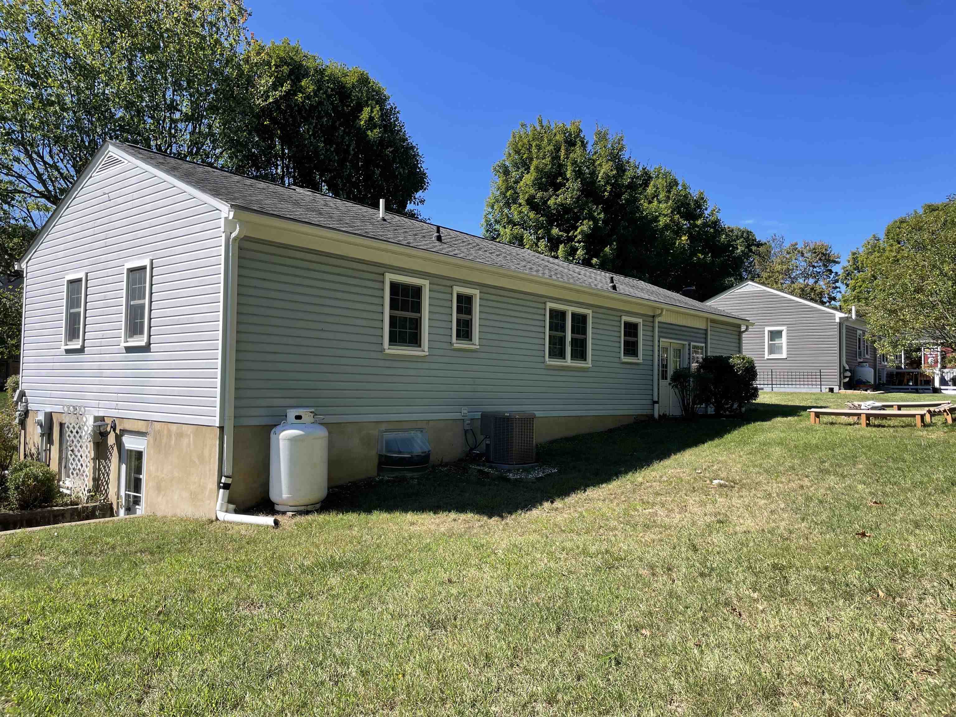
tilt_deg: +2.8
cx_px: 478
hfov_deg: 67.3
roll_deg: -0.9
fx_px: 718
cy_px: 358
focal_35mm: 26
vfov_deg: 53.1
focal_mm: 4.2
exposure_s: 1/1103
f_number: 1.6
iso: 32
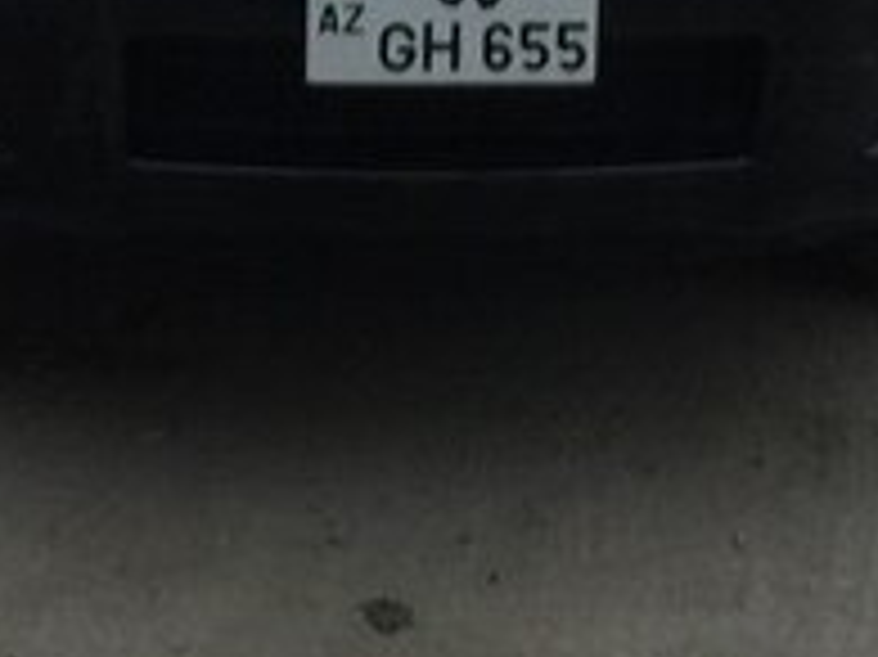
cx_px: 387
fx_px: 2484
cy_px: -286
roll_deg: -0.9
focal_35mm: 98
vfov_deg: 14.2
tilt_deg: -11.5
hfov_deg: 20.0
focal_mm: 4.15
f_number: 2.2
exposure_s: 1/17
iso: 50
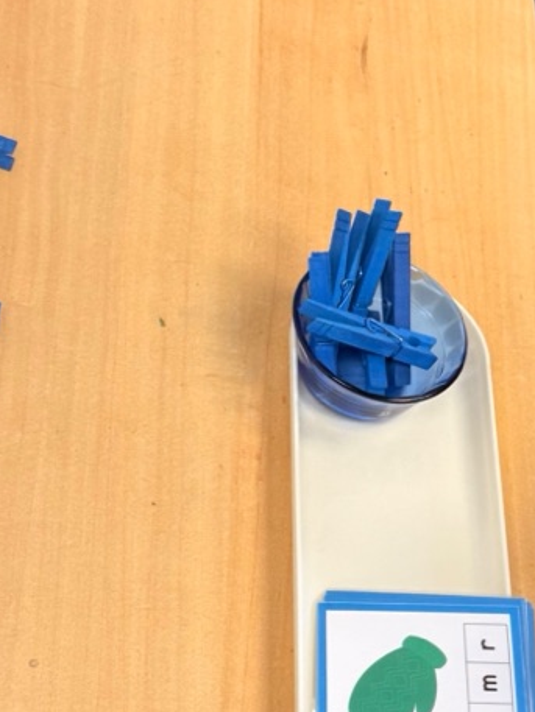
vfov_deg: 23.2
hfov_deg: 17.4
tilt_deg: -50.7
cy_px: 444
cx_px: 424
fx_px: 1730
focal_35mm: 84
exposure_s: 1/120
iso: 160
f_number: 1.78
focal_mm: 6.76
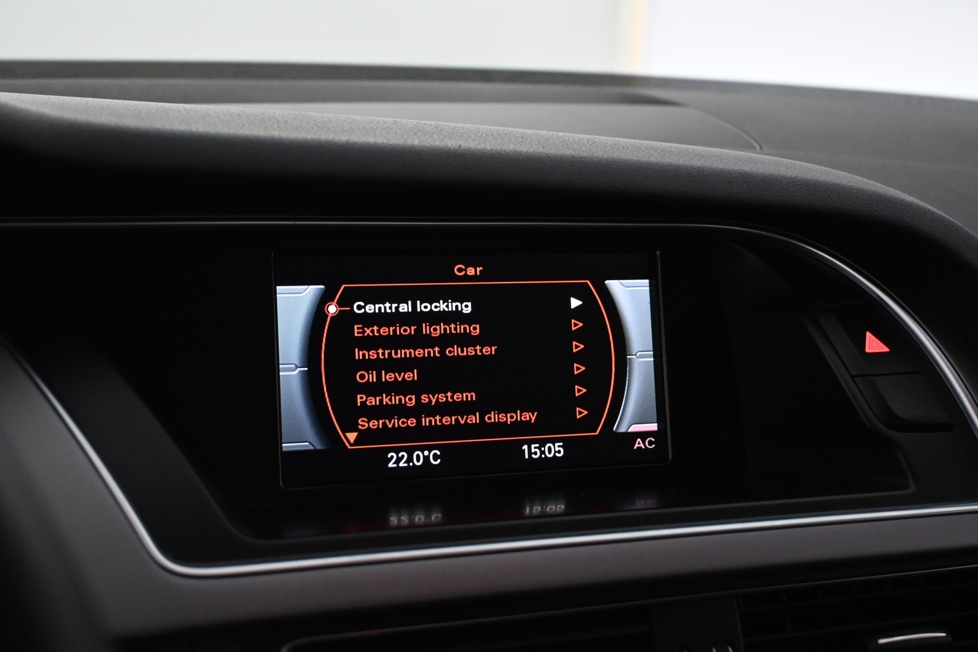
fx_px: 1222
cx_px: 489
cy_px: 326
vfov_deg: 29.9
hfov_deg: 43.6
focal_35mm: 45
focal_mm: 30
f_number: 4.8
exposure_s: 1/80
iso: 3200
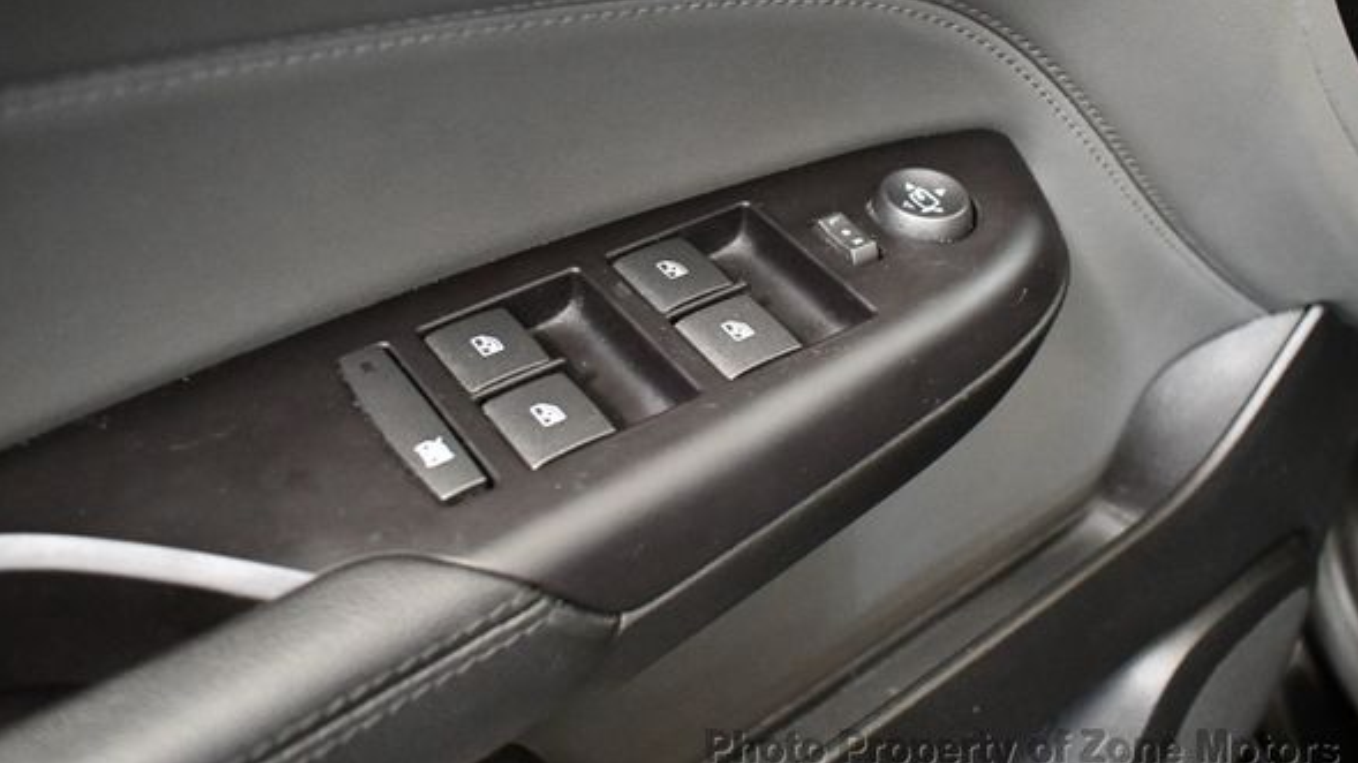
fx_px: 1476
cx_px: 678
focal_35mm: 41
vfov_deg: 28.9
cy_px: 300
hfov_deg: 49.4
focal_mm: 18
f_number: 3.5
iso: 5600
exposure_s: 1/60
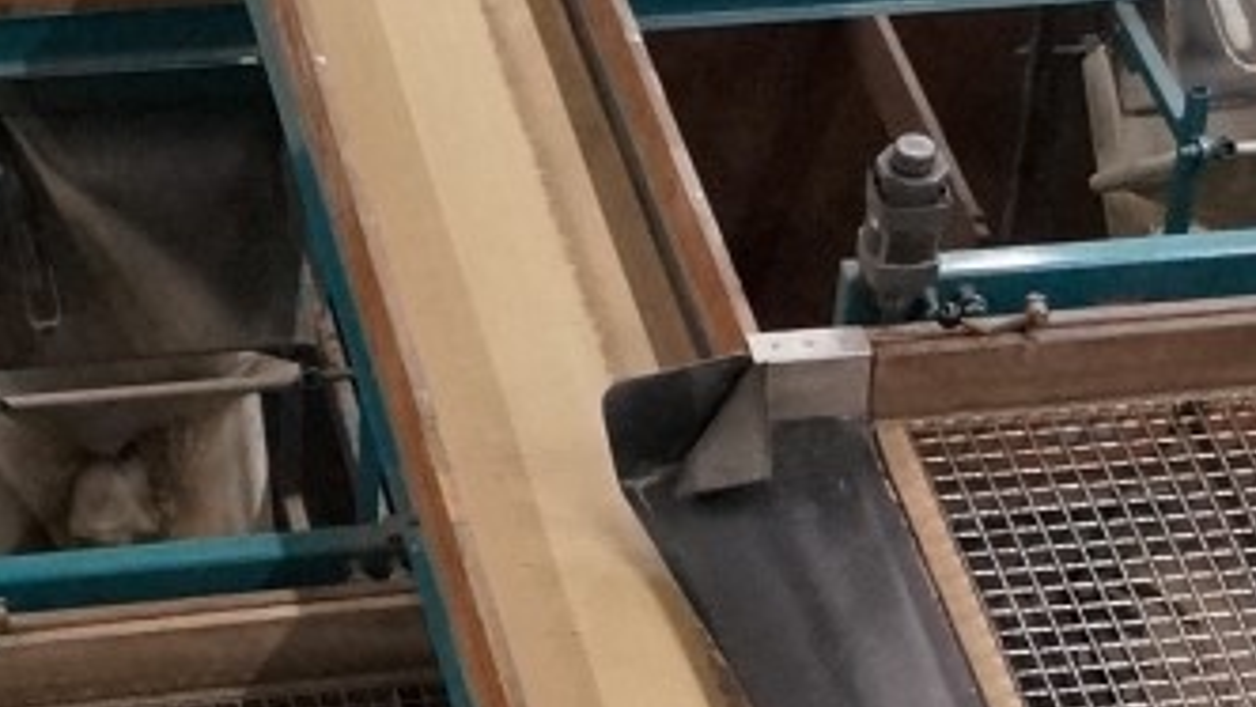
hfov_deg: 15.5
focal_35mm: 138
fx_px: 4597
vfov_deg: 8.6
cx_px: 397
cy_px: 1006
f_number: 3.5
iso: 2500
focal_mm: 18
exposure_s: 1/160
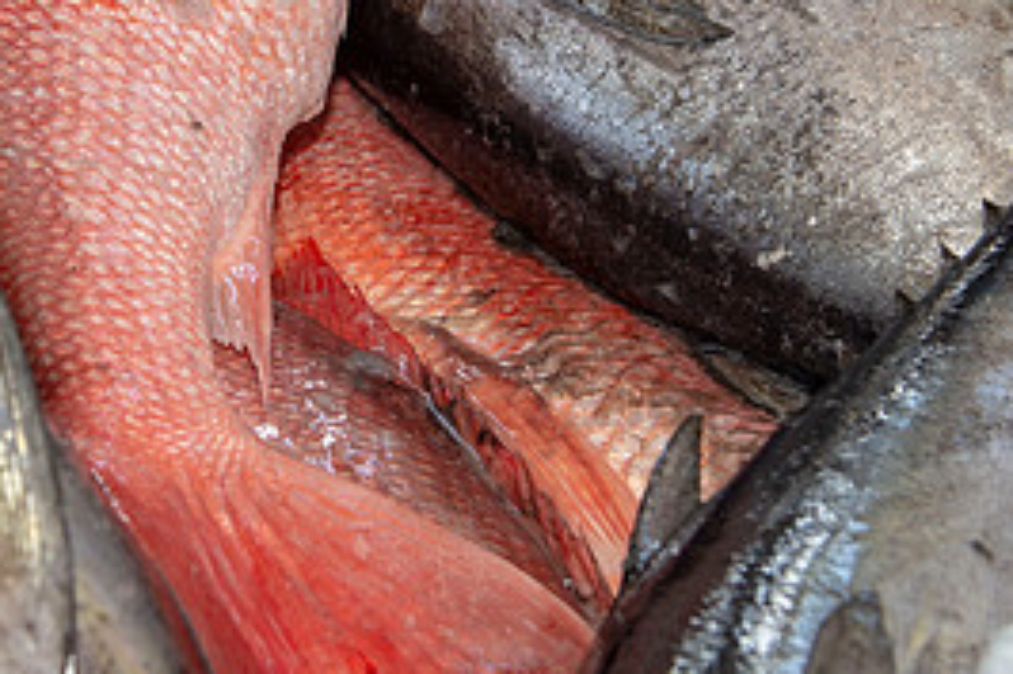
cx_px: 278
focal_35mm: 83
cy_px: 53
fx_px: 2334
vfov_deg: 16.2
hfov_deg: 24.3
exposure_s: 1/60
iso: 200
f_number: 5
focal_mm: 38
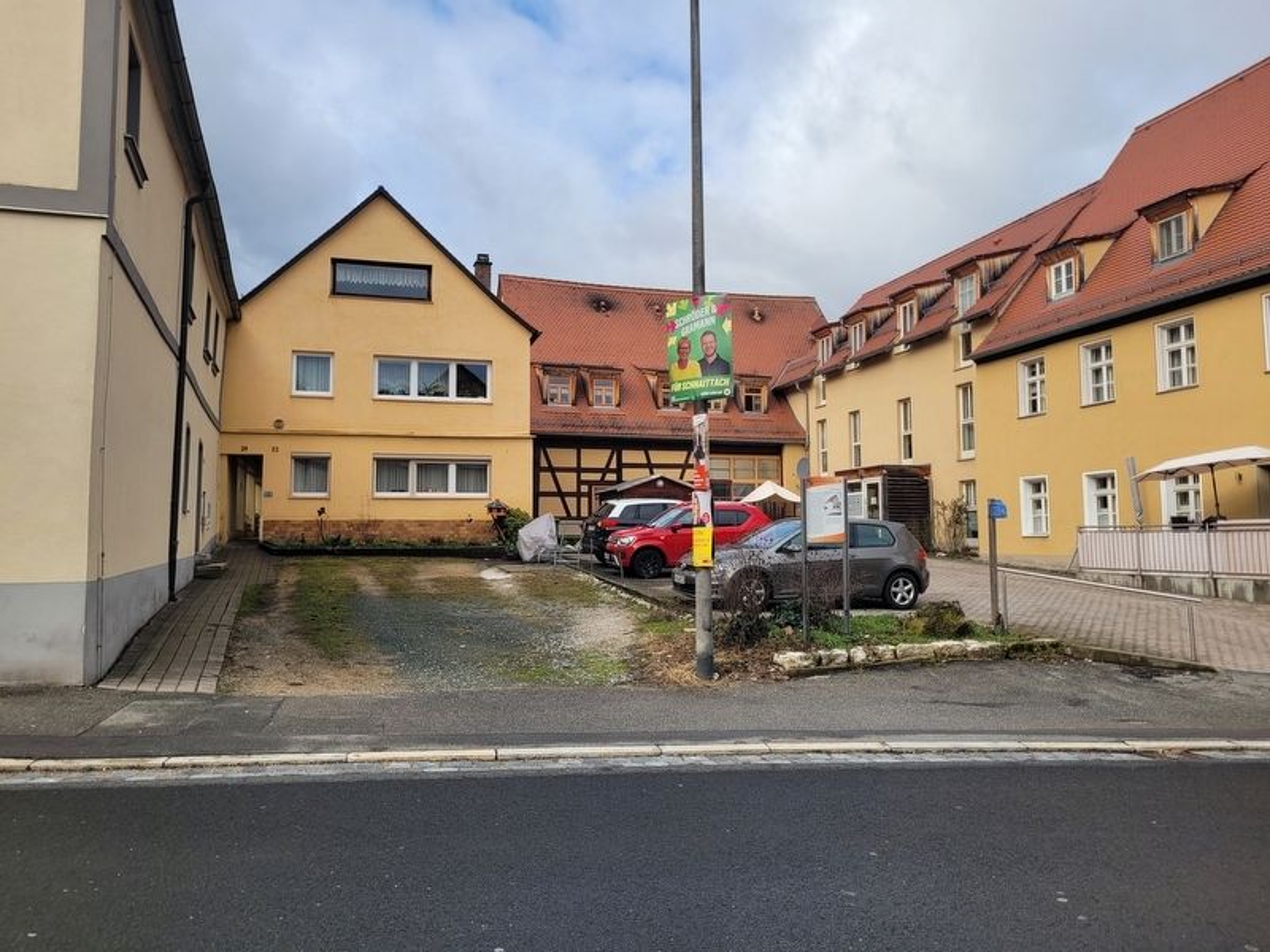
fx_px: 954
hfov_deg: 67.3
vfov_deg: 53.1
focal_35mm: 26
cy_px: 476
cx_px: 635
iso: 40
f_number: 1.8
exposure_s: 1/1668
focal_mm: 5.4
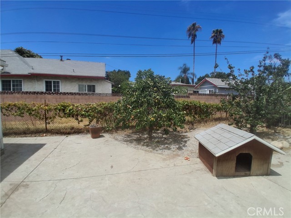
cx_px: 146
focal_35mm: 17
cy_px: 109
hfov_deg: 91.0
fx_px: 143
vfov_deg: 74.7
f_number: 2.2
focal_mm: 1.4
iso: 50
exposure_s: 1/1319
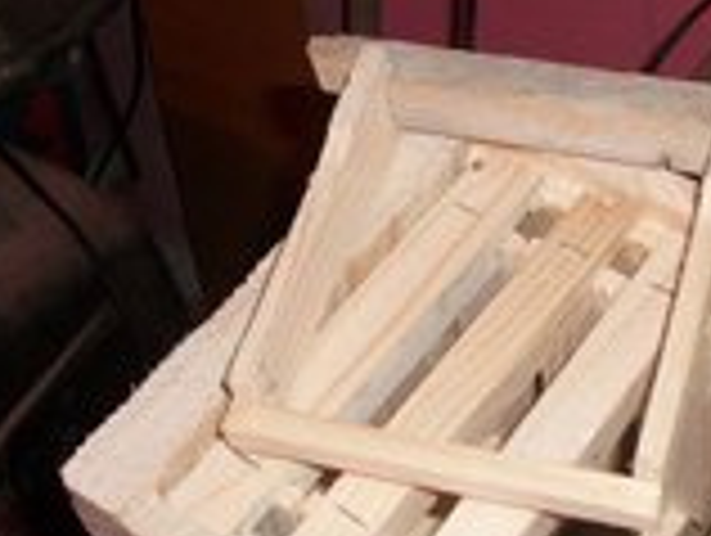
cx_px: 508
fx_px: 1461
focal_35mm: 71
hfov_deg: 27.1
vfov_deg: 20.7
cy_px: 367
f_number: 2.9
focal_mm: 5.7
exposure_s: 1/30
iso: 80
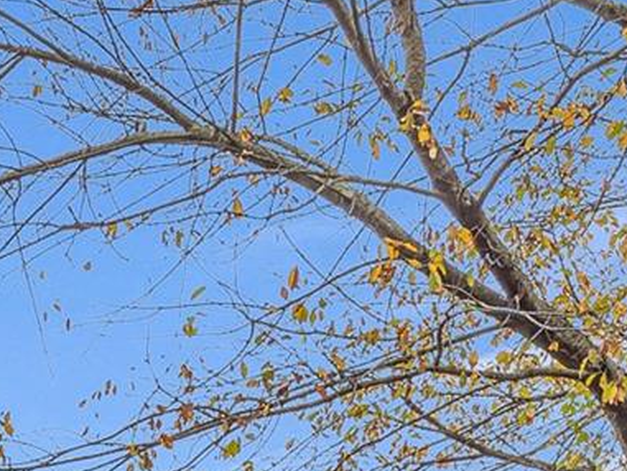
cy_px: 1053
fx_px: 1685
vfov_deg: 12.9
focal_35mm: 93
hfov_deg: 19.7
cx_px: -137
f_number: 6.3
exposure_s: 1/60
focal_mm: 18
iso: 640
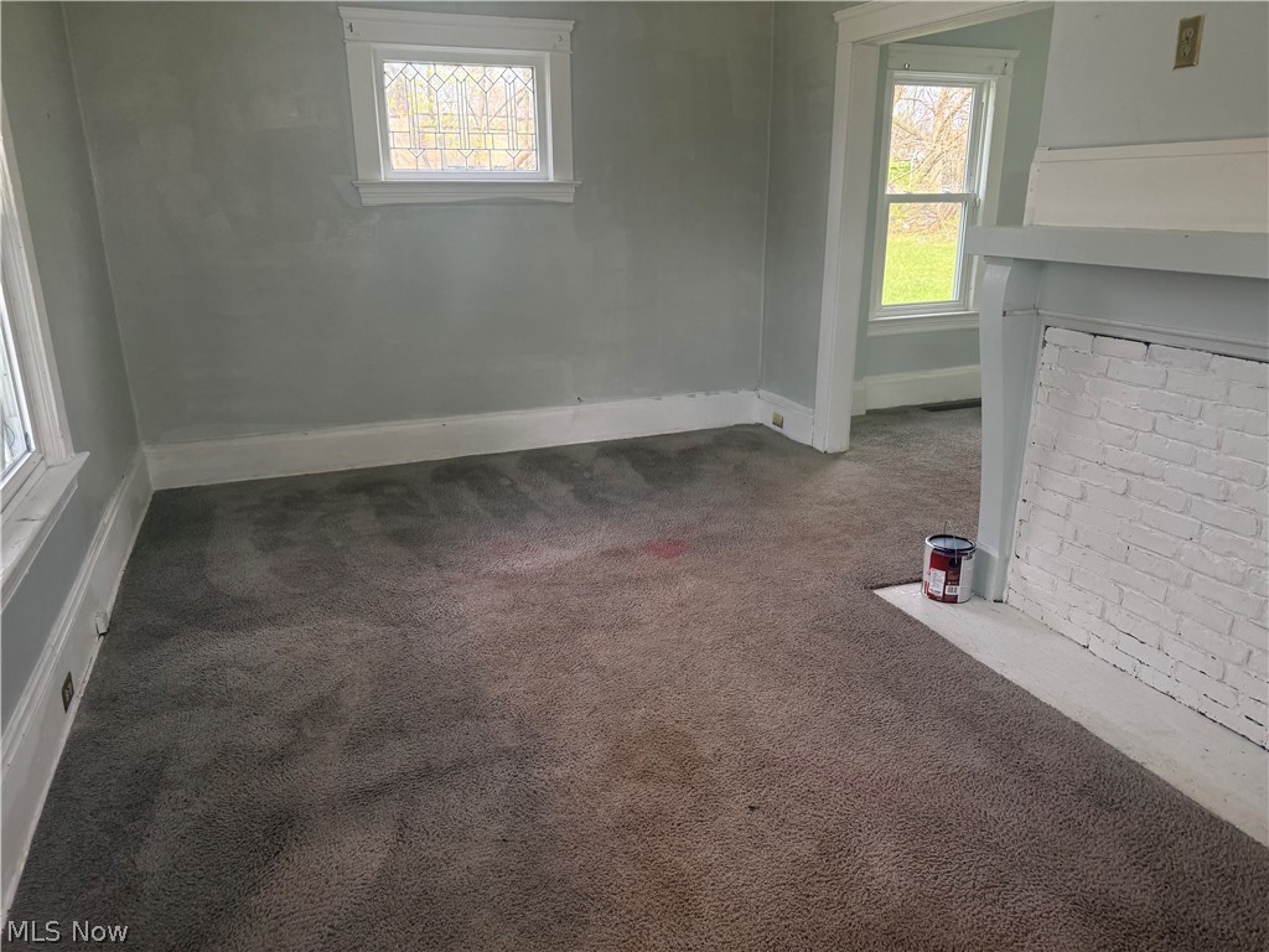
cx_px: 634
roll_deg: +0.2
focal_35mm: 24
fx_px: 880
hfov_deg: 71.6
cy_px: 476
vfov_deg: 56.8
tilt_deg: -15.8
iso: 160
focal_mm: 6.76
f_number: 1.78
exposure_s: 1/242
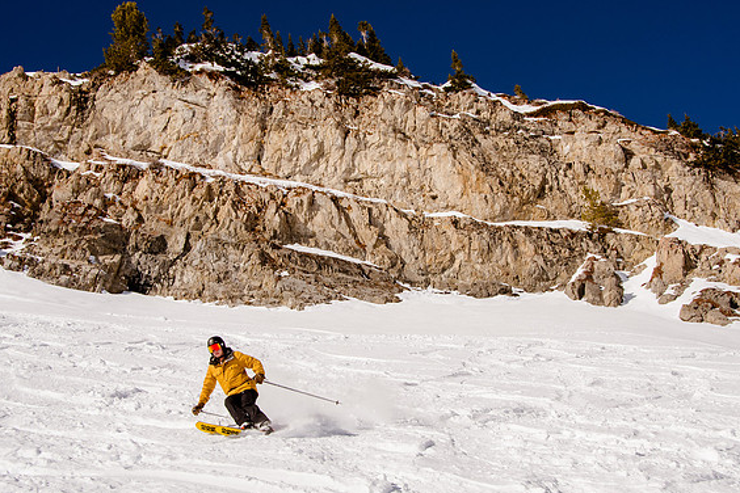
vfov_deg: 25.1
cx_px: 378
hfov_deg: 36.9
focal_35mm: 54
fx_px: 1110
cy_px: 252
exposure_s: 1/500
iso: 400
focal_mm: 35
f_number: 16
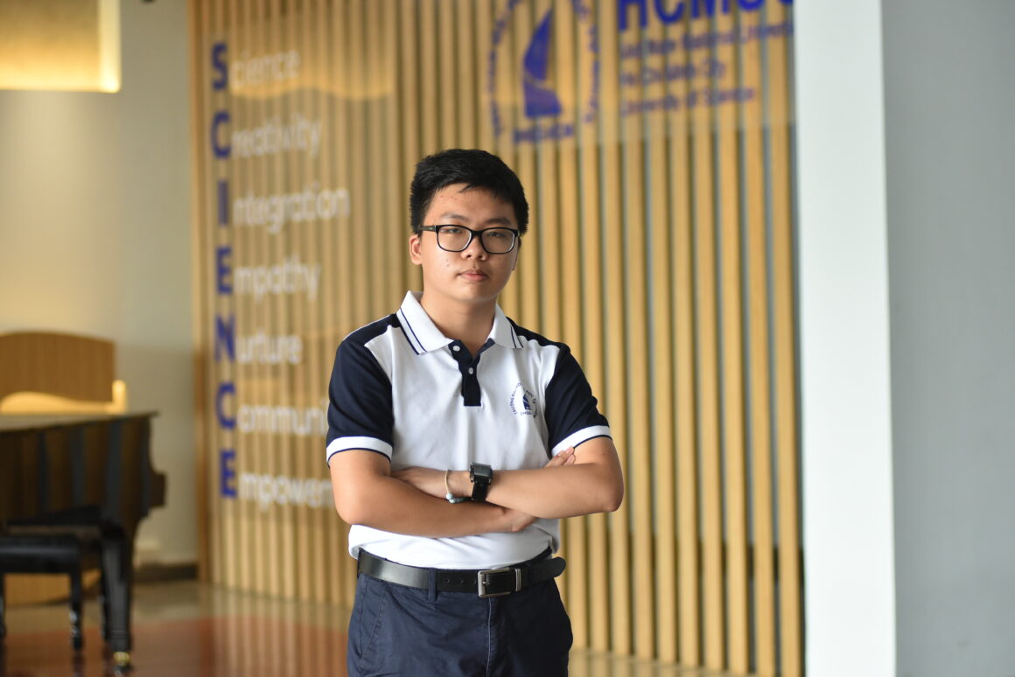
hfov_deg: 22.1
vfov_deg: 14.9
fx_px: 2594
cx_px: 508
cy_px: 338
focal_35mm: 92
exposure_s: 1/320
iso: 1600
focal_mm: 92
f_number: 3.2
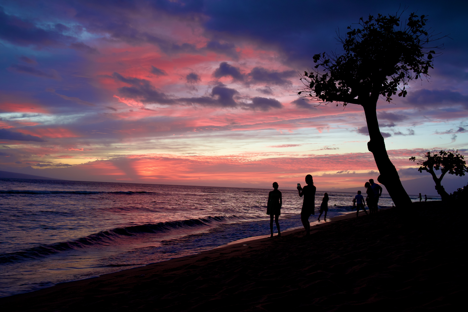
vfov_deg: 37.9
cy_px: 156
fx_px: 455
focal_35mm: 35
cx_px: 234
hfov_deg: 54.4
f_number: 8
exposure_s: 1/25
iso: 500
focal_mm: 35
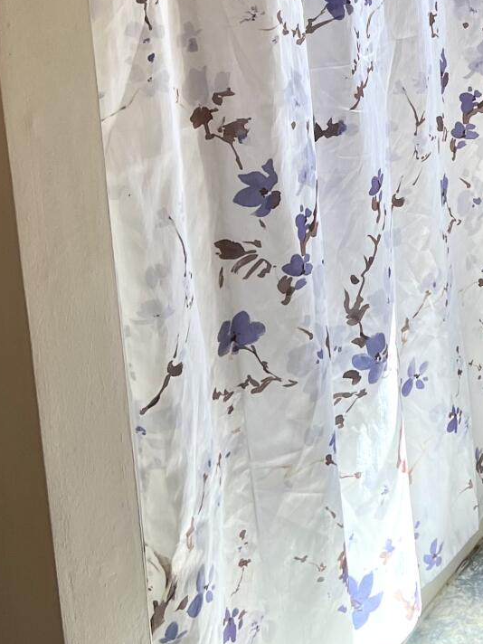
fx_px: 1358
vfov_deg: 25.4
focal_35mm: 73
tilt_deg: -13.2
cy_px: 8
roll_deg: +1.2
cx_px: 593
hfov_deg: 19.0
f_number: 1.5
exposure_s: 1/121
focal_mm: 5.7
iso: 50
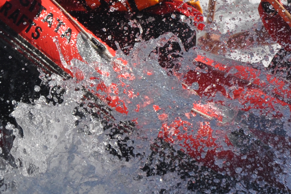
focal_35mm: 833
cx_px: 175
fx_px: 6725
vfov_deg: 1.6
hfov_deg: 2.5
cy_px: 34
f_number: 5
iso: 500
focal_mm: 170
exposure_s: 1/1000
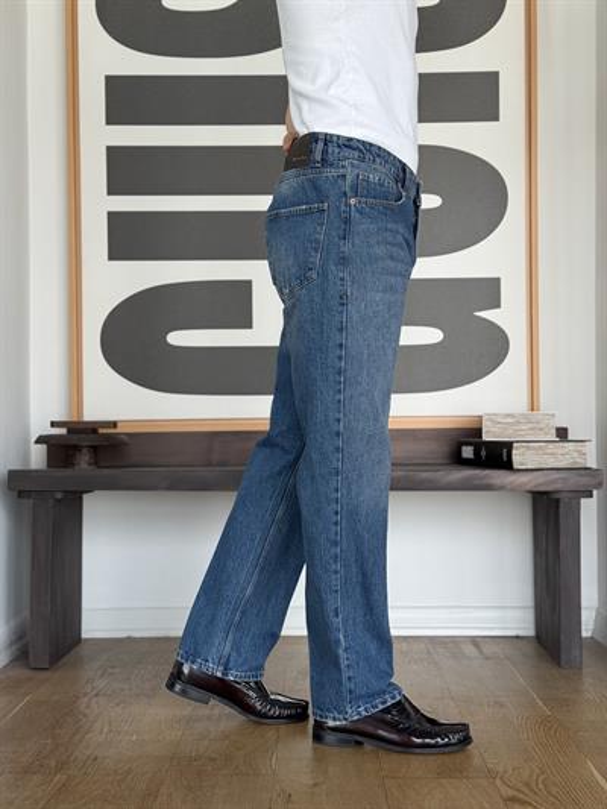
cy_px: 404
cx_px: 304
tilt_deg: +0.7
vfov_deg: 39.6
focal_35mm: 48
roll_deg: +0.3
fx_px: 1122
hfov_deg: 30.3
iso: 80
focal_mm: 6.76
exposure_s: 1/259
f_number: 1.78
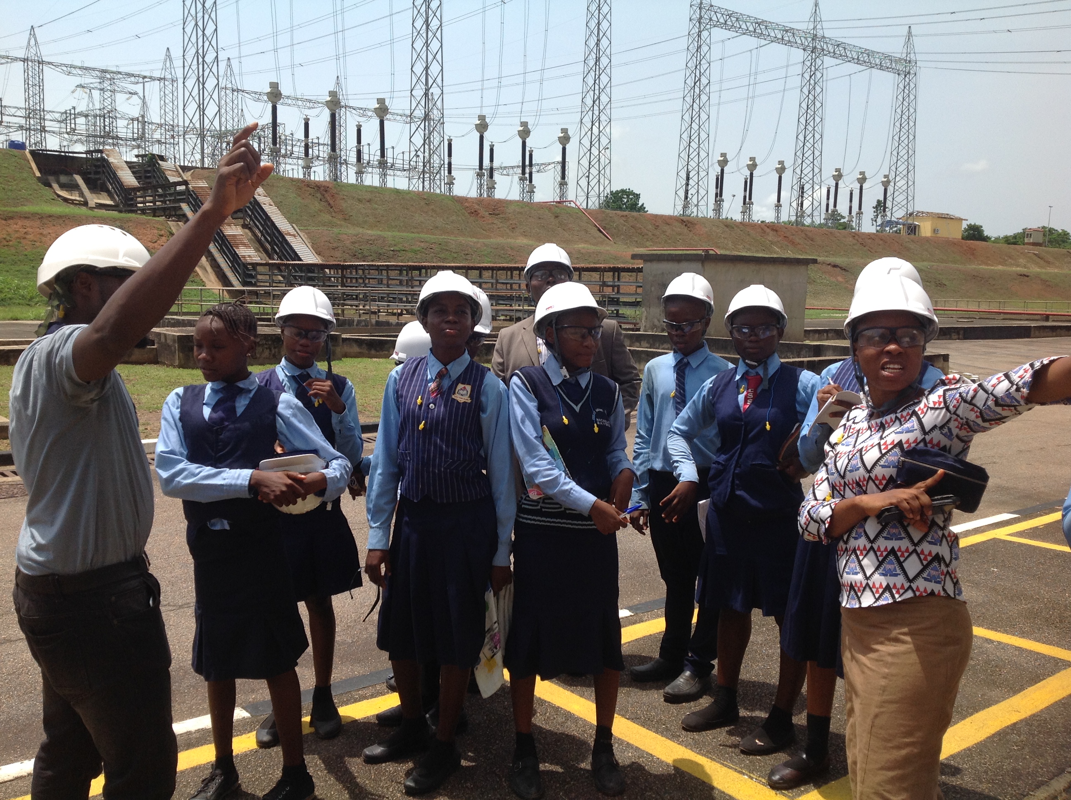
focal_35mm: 35
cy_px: 400
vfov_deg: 40.6
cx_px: 536
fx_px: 1081
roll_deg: -2.6
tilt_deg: -3.6
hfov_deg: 52.7
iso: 50
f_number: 2.4
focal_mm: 4.28
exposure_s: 1/1592
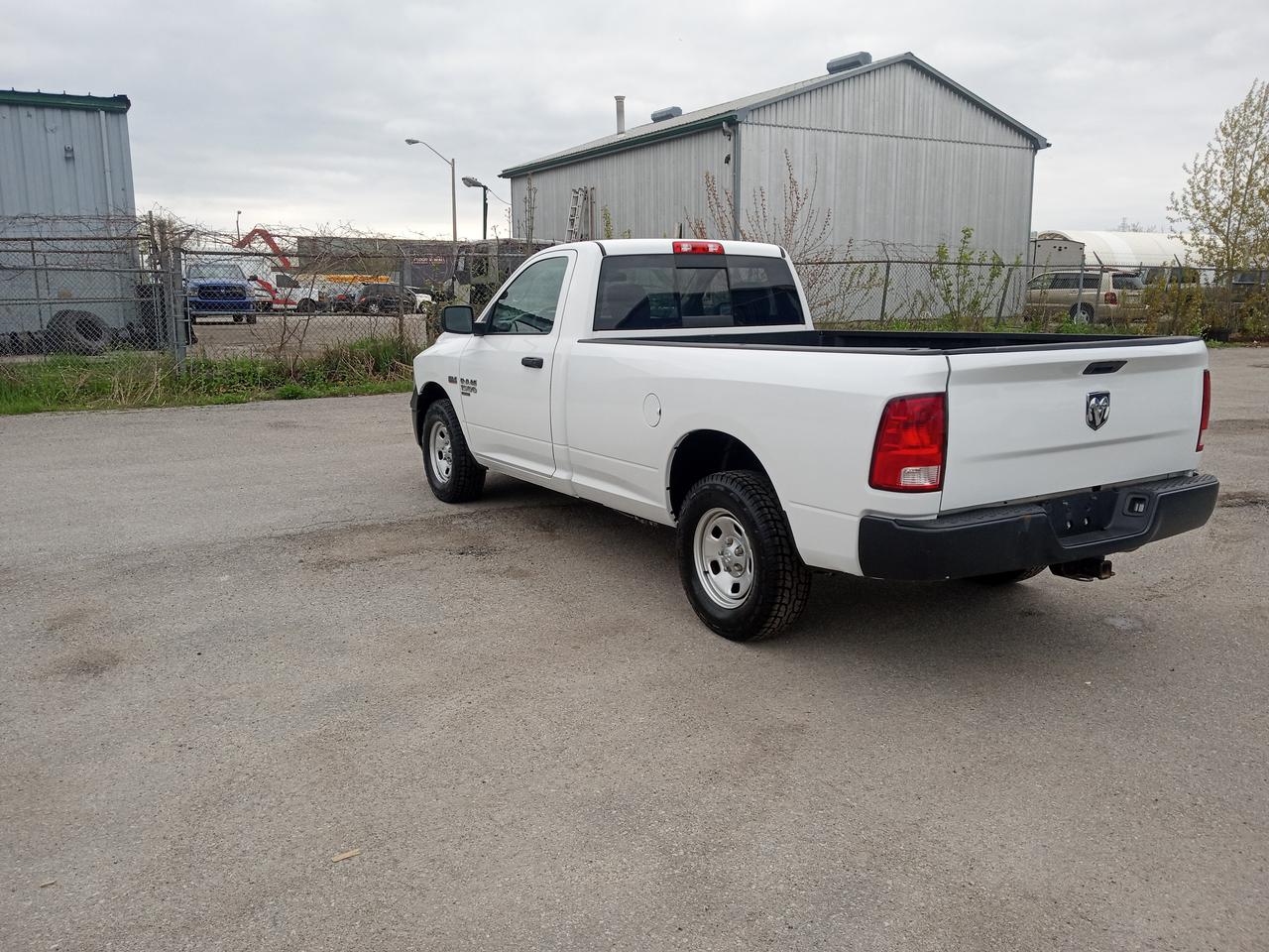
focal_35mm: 28
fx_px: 1026
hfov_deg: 63.4
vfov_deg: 49.7
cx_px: 634
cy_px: 476
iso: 100
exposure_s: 1/222
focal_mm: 3.71
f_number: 2.2
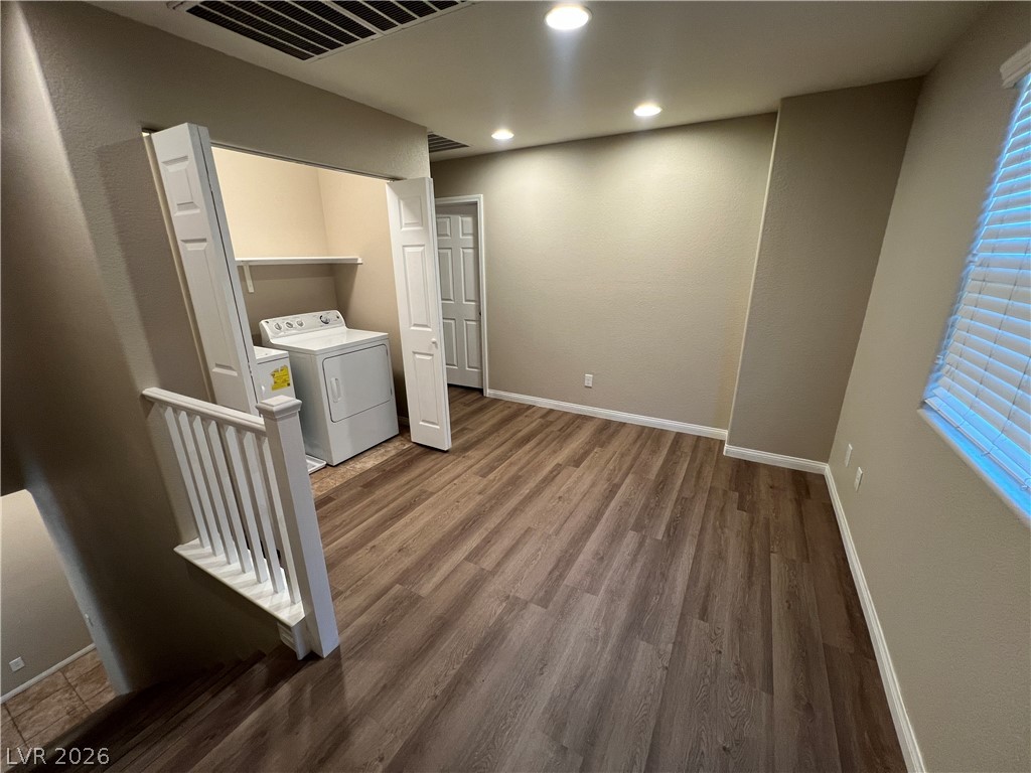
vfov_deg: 89.9
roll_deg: +1.0
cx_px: 516
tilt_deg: -17.7
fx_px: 387
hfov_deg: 106.2
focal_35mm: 13
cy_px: 386
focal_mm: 1.57
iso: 125
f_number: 1.8
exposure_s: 1/60
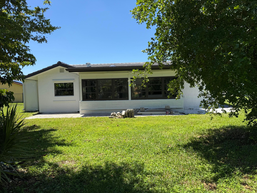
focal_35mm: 24
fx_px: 178
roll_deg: +2.3
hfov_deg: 71.6
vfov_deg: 56.8
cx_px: 128
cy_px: 96
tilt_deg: -1.2
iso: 80
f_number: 1.78
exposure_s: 1/3021
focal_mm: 6.76
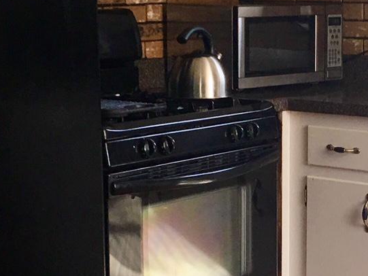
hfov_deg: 18.0
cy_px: 167
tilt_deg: -8.0
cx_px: 297
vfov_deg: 13.7
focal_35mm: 108
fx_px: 1148
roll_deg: -0.1
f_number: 2.2
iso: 25
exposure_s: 1/30
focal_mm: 4.15
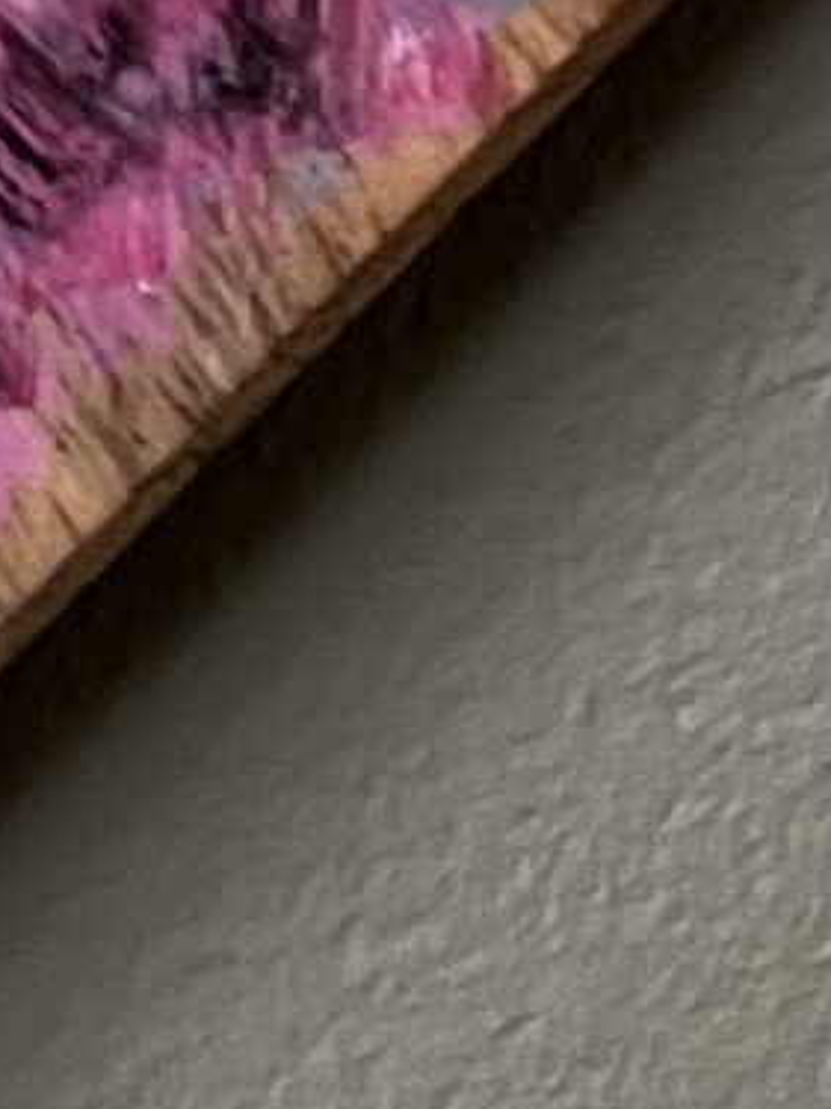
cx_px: -819
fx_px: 6117
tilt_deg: -4.5
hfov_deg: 7.5
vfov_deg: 9.6
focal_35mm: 191
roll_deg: -1.3
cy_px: -1165
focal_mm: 3.99
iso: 320
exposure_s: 1/60
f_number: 1.8
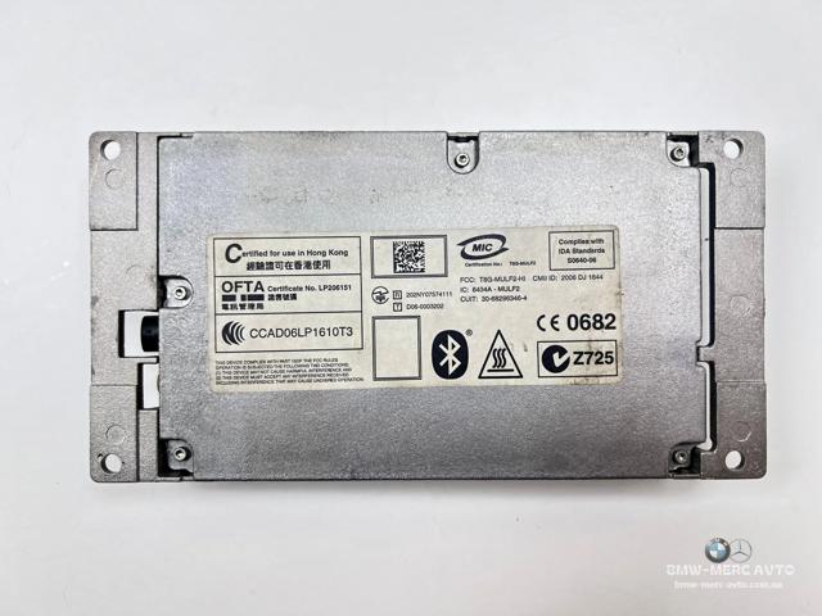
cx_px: 411
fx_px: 617
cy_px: 308
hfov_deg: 67.3
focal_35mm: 26
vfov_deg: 53.1
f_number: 1.5
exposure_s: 1/128
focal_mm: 5.7
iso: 32
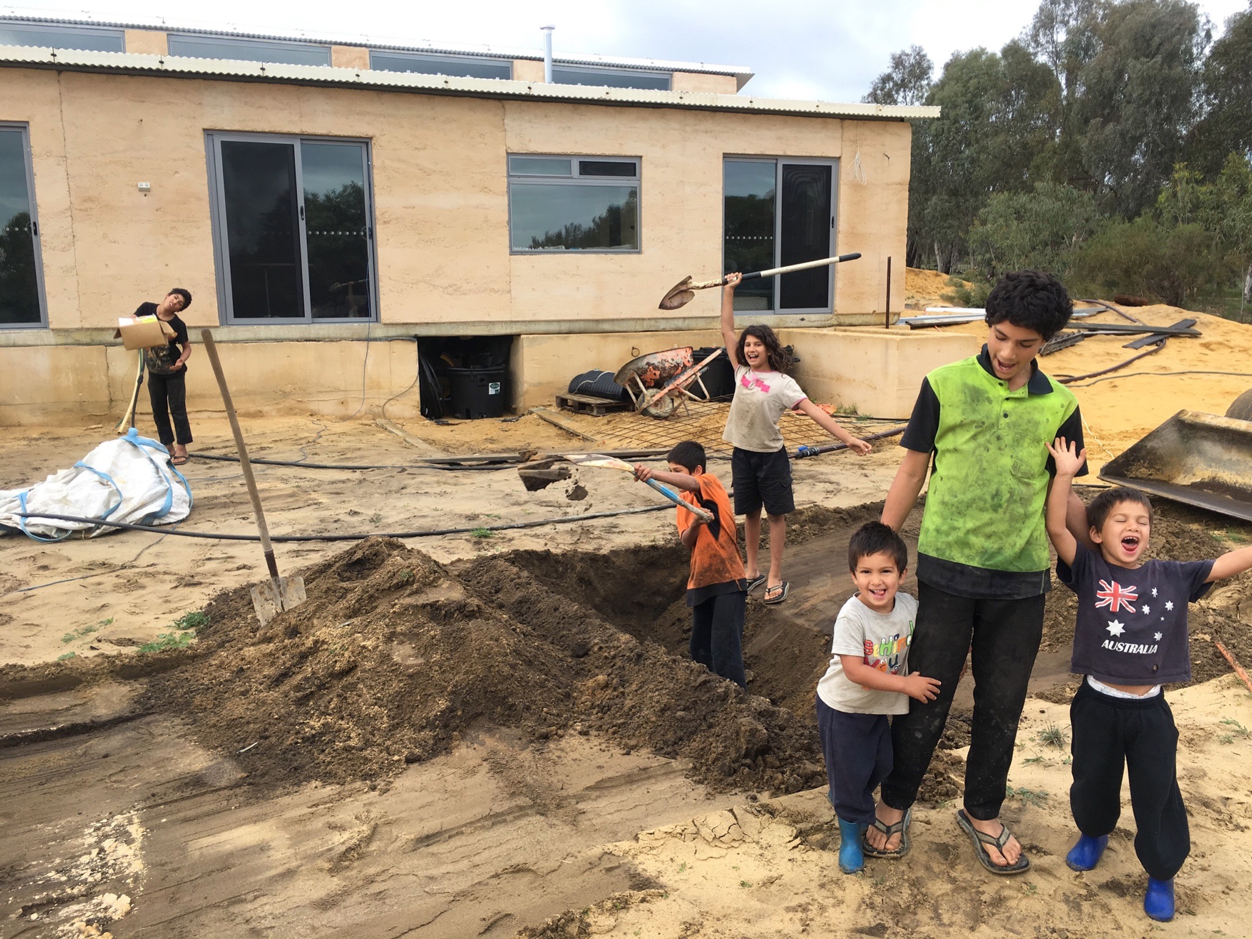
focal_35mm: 29
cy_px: 470
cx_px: 626
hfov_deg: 61.7
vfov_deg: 48.2
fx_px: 1049
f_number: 2.2
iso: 25
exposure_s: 1/257
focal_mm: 4.15
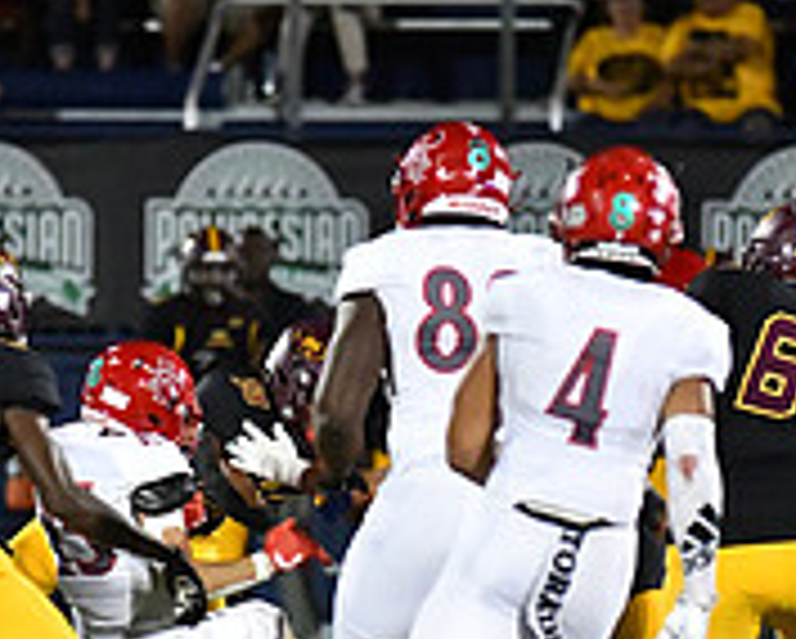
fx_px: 13042
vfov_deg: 2.8
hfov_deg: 3.5
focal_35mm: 553
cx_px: 360
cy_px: 556
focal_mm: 180
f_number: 2.8
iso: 12800
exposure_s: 1/3200
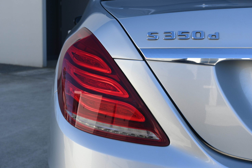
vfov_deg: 35.5
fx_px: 262
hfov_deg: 51.3
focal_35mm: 38
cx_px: 126
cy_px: 84
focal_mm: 25
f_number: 5.6
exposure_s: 1/250
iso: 110
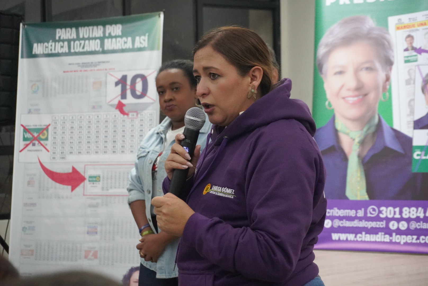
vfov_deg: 18.2
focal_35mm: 75
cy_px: 143
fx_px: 892
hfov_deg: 27.0
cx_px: 214
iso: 6400
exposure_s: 1/125
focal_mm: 50
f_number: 5.6
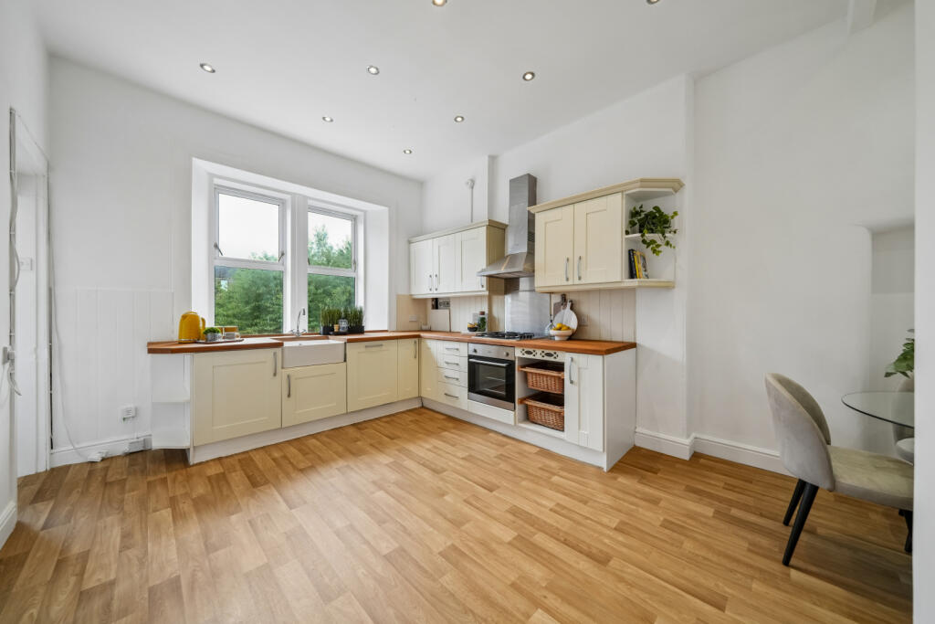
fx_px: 312
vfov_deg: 90.0
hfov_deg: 112.6
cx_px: 468
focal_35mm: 12
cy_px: 312
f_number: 6.3
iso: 640
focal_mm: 12
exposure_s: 1/80
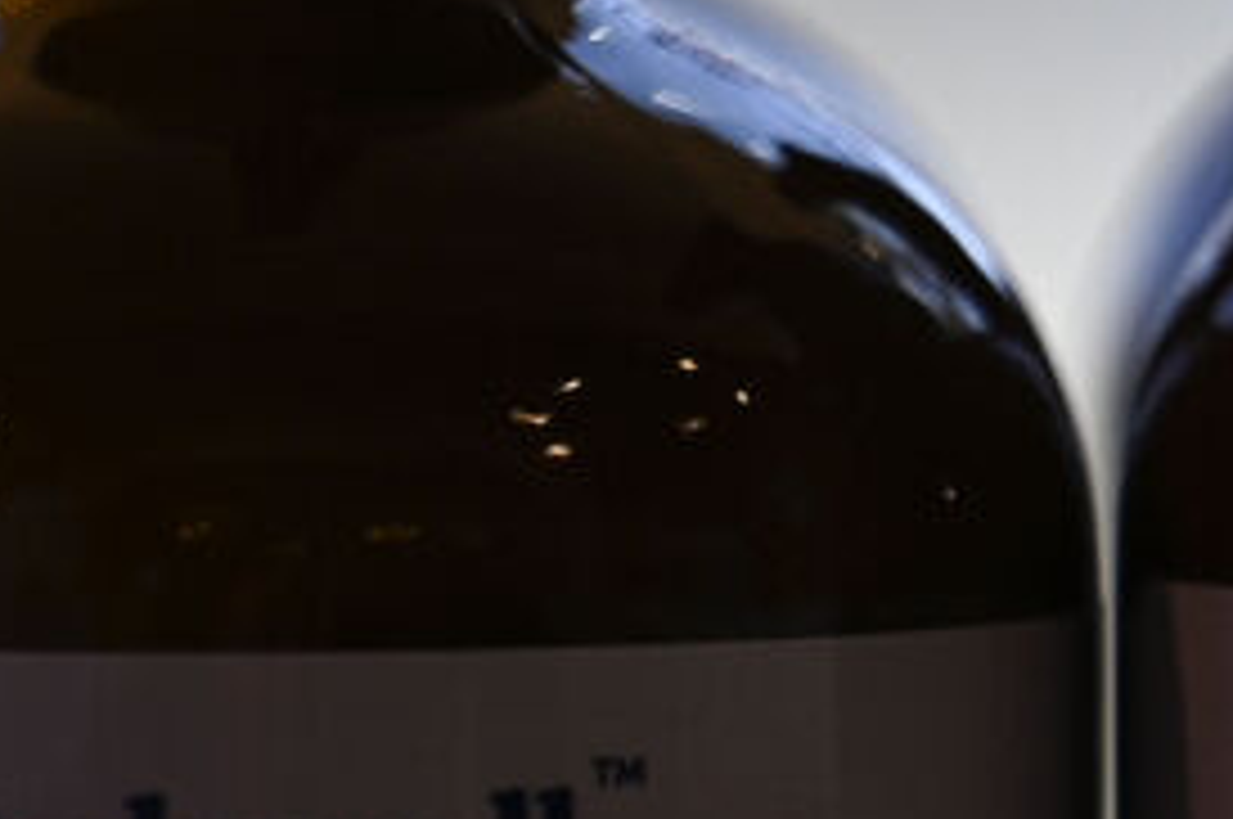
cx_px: 1825
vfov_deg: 1.1
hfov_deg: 1.6
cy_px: 608
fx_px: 44027
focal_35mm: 1287
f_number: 2.8
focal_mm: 200
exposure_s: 1/350
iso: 100
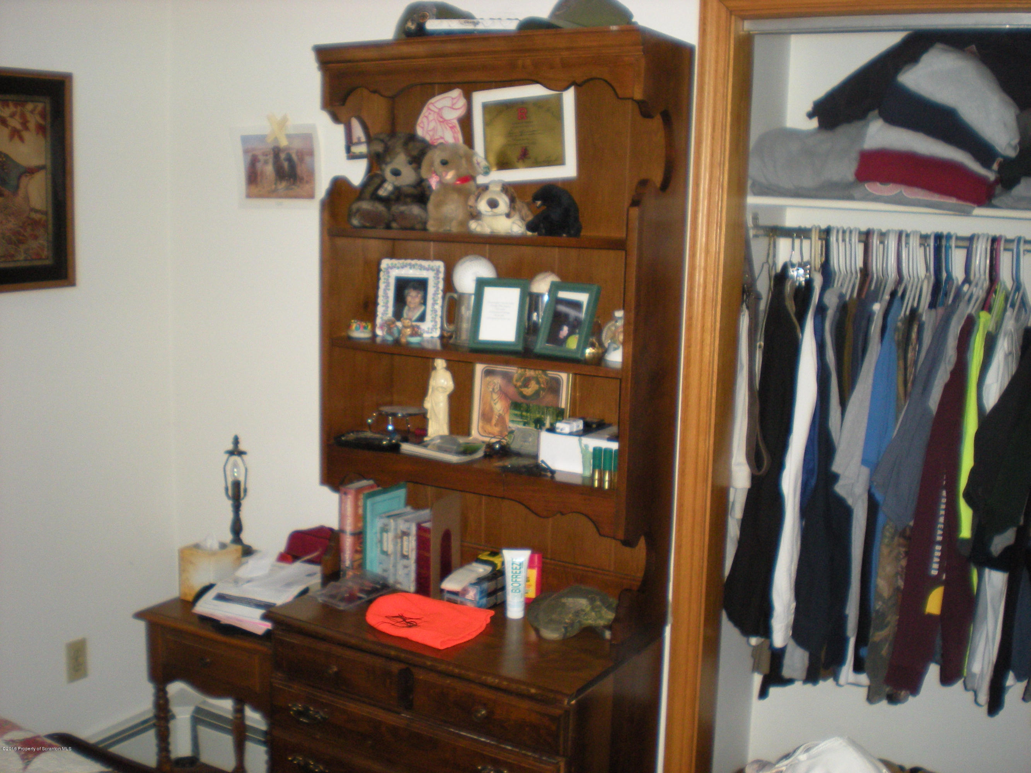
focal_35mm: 38
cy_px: 386
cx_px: 516
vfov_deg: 37.7
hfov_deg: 49.0
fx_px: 1132
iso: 254
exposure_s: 1/60
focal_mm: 6.3
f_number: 3.1
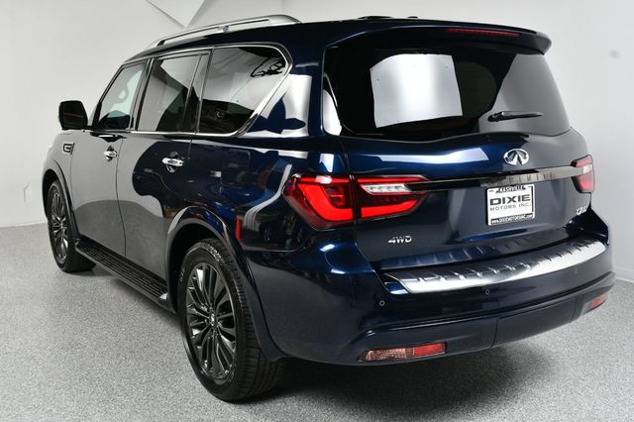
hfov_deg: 49.6
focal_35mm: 39
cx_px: 317
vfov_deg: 34.2
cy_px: 211
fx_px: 686
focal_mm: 26
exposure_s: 1/160
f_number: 9
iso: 100
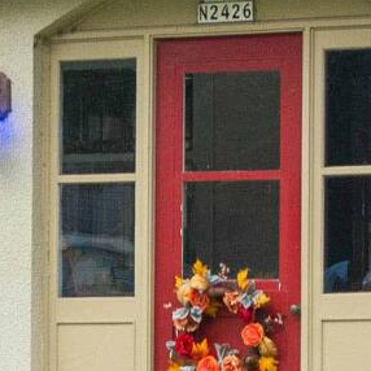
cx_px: 139
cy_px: -467
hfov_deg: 4.7
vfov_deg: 4.6
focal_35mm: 374
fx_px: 4535
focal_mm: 42
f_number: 6.3
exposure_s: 1/250
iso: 320
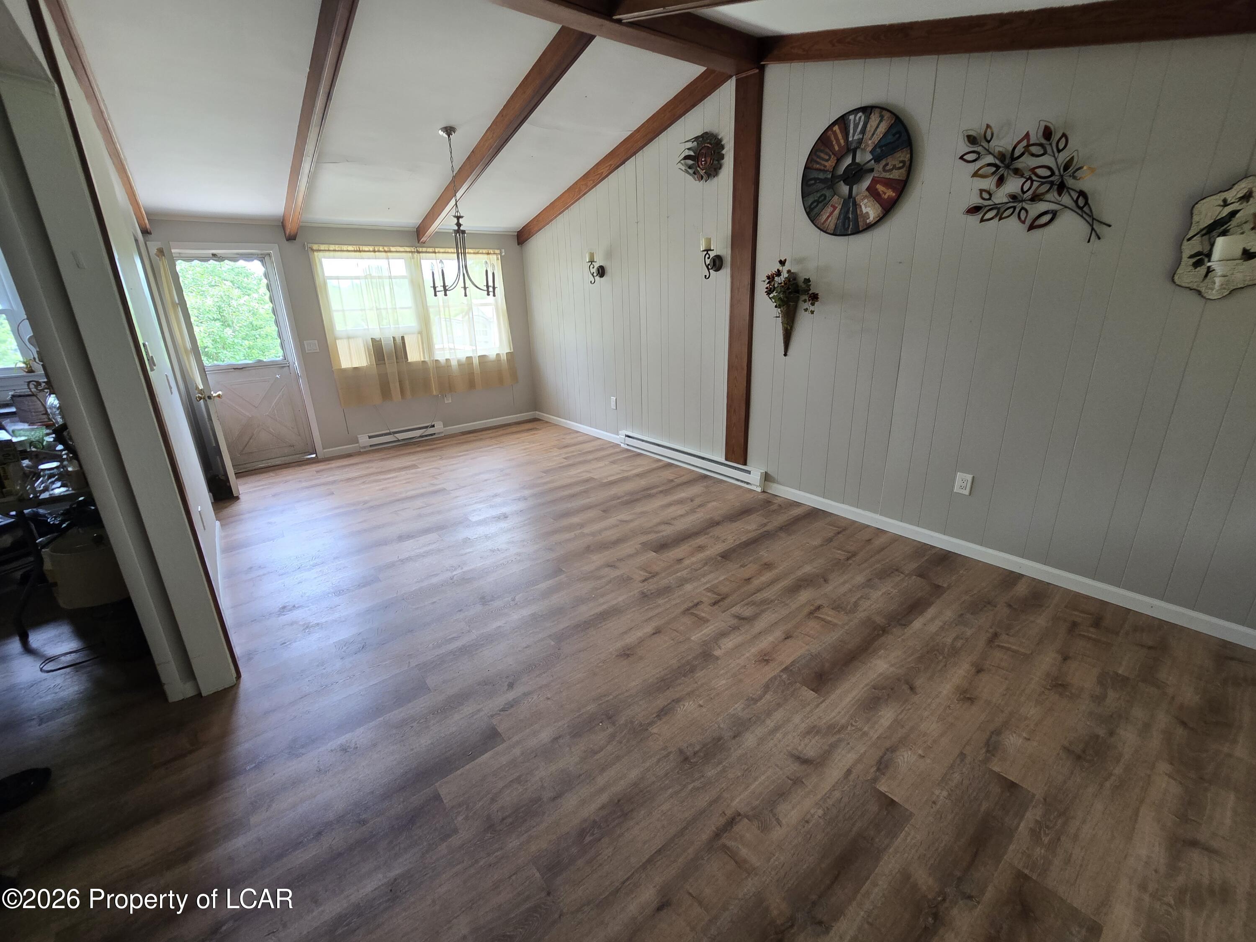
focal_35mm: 13
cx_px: 628
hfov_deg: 106.2
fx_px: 472
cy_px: 471
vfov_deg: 89.9
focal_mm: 2.2
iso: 100
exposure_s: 1/60
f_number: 2.2
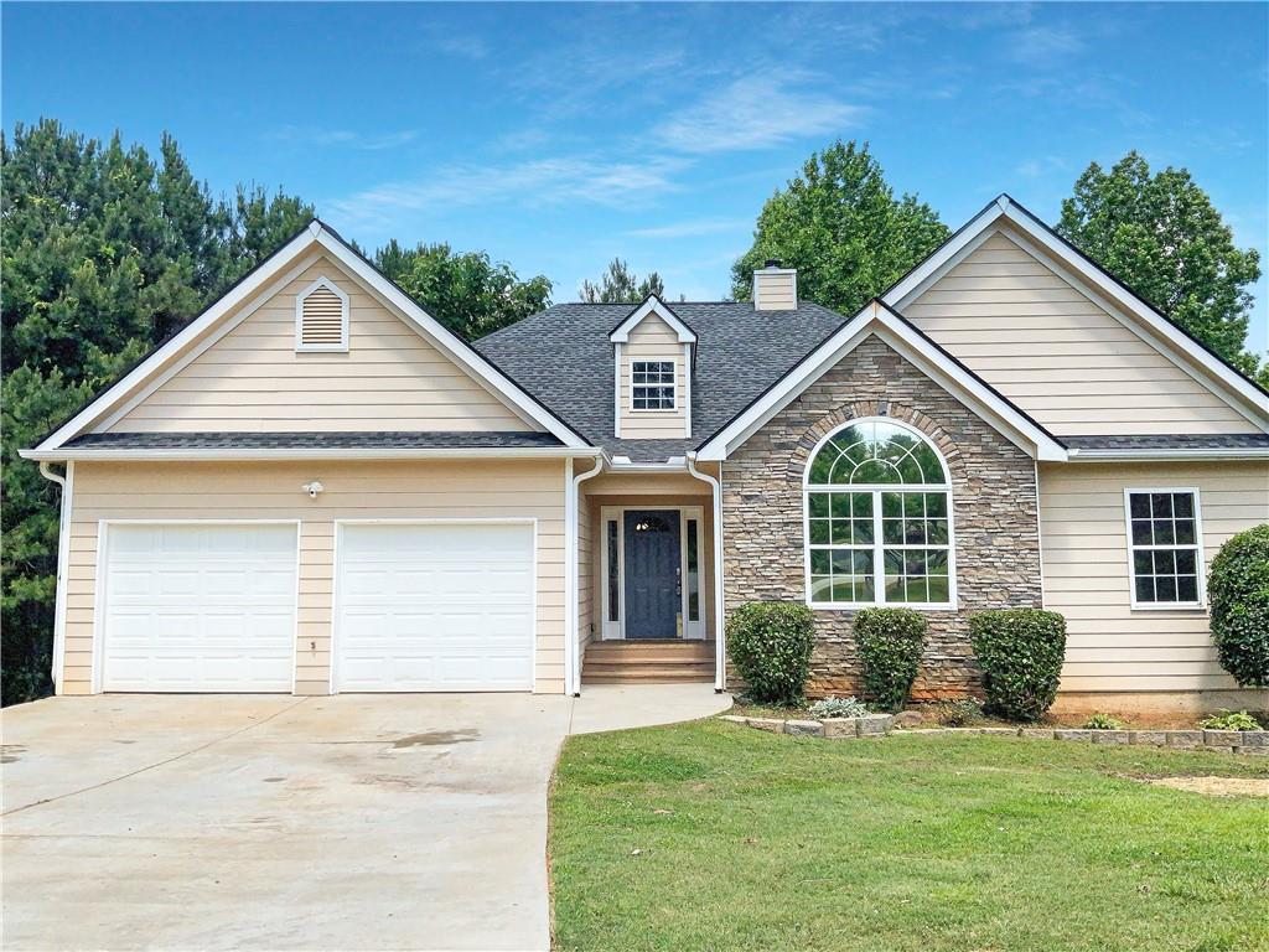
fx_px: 1063
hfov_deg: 61.7
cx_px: 634
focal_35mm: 29
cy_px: 476
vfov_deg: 48.2
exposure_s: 1/1490
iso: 16
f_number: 1.8
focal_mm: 3
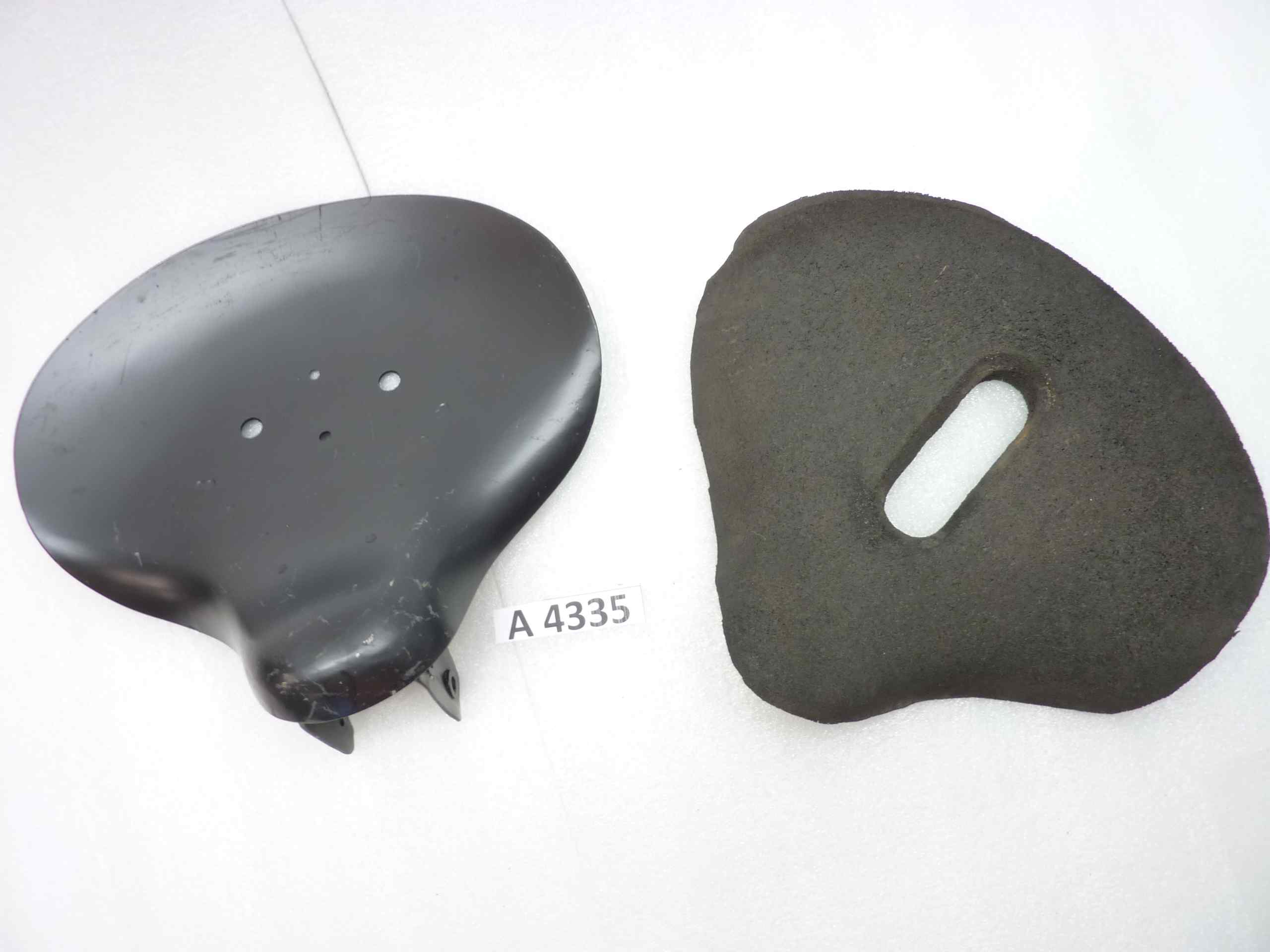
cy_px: 476
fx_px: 917
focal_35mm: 25
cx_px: 635
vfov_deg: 54.9
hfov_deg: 69.4
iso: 125
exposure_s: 1/8
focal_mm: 4.1
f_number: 3.3
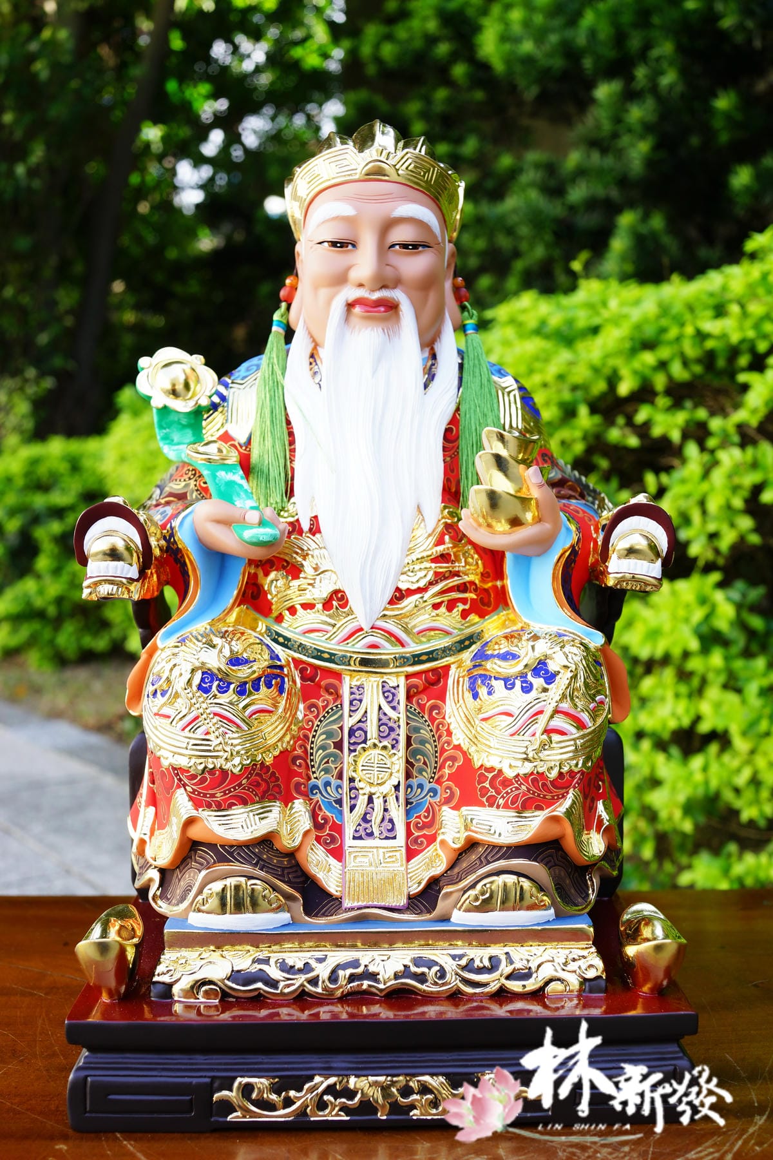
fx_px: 1127
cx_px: 386
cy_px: 580
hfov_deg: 37.9
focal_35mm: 35
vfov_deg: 54.4
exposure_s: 1/125
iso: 250
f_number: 6.3
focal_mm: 35
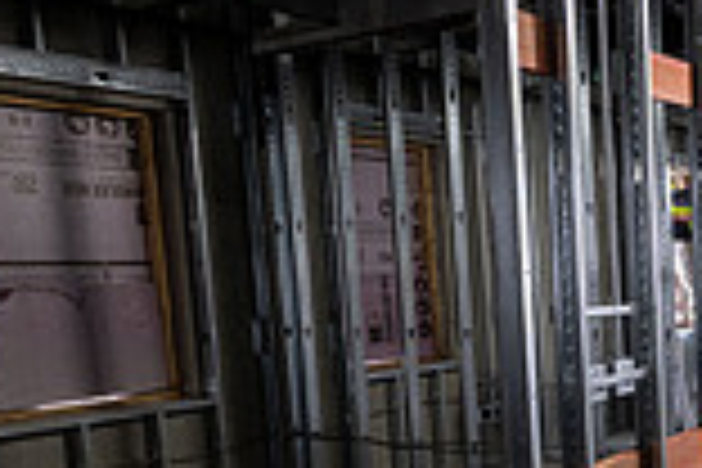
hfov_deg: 34.7
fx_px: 1014
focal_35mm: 52
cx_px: 702
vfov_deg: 25.3
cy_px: 412
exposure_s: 1/125
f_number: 4
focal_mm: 14
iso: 1600
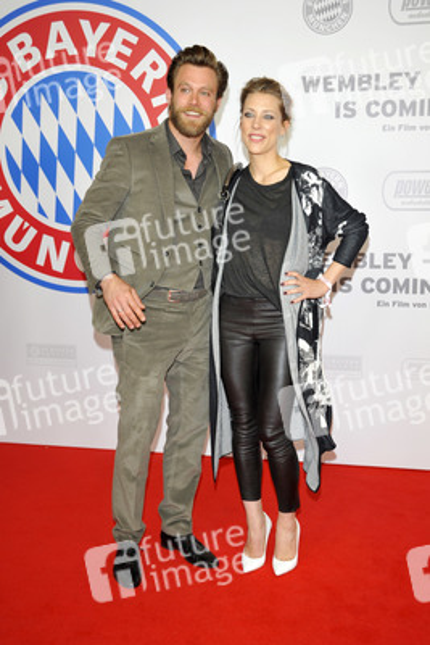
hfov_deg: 35.1
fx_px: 680
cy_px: 322
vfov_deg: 50.7
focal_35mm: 38
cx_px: 215
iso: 1000
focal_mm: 38
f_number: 5.6
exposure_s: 1/200
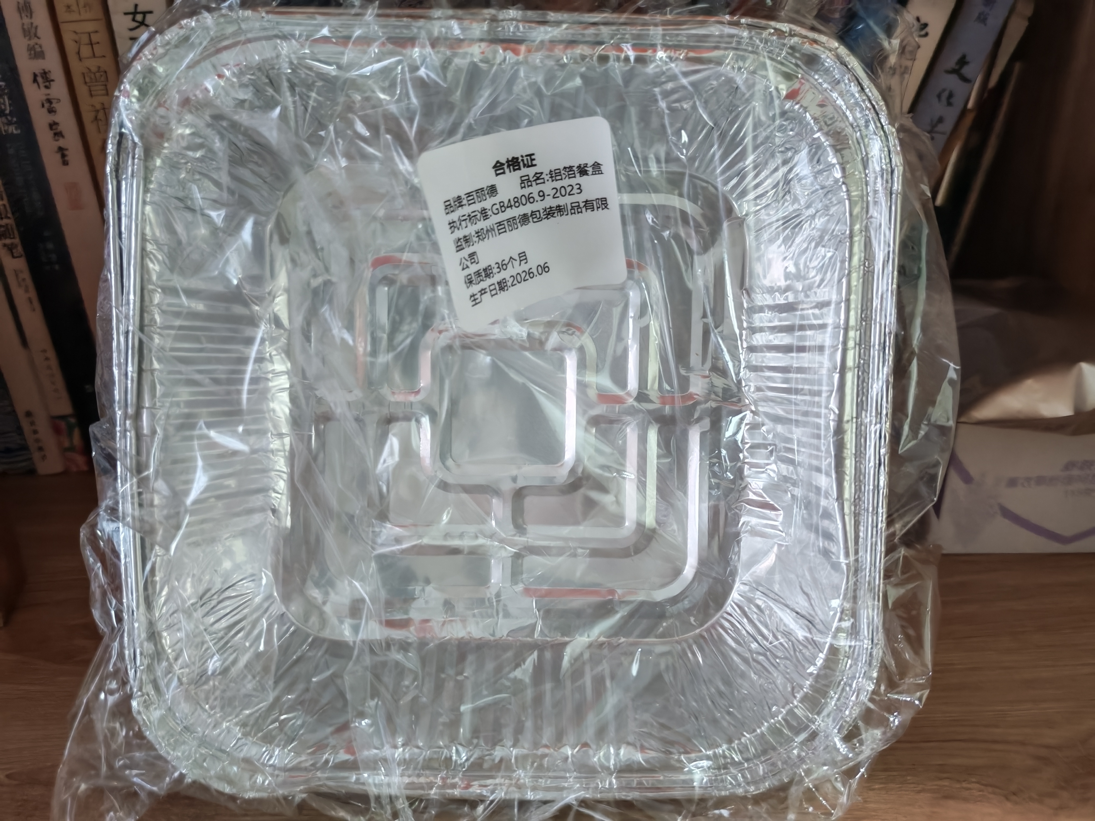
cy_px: 410
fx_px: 854
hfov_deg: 65.3
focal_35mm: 27
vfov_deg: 51.4
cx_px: 548
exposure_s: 1/20
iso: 1600
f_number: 1.95
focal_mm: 5.52
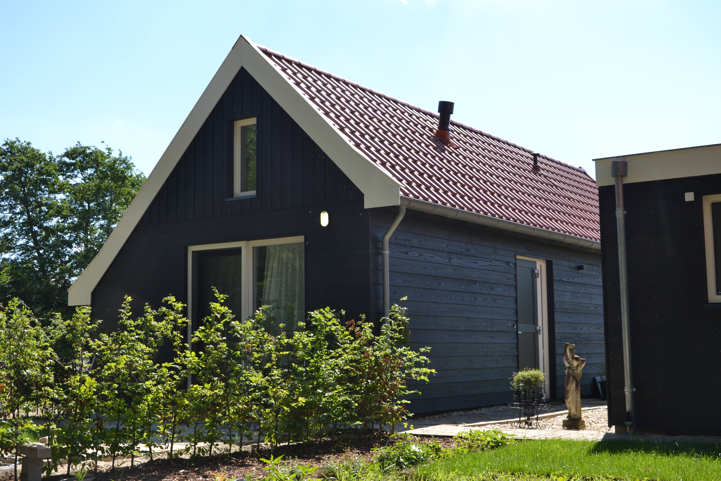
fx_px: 961
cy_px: 240
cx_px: 360
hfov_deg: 41.1
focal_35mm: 48
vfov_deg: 28.1
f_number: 5.6
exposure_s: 1/200
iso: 100
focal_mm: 32
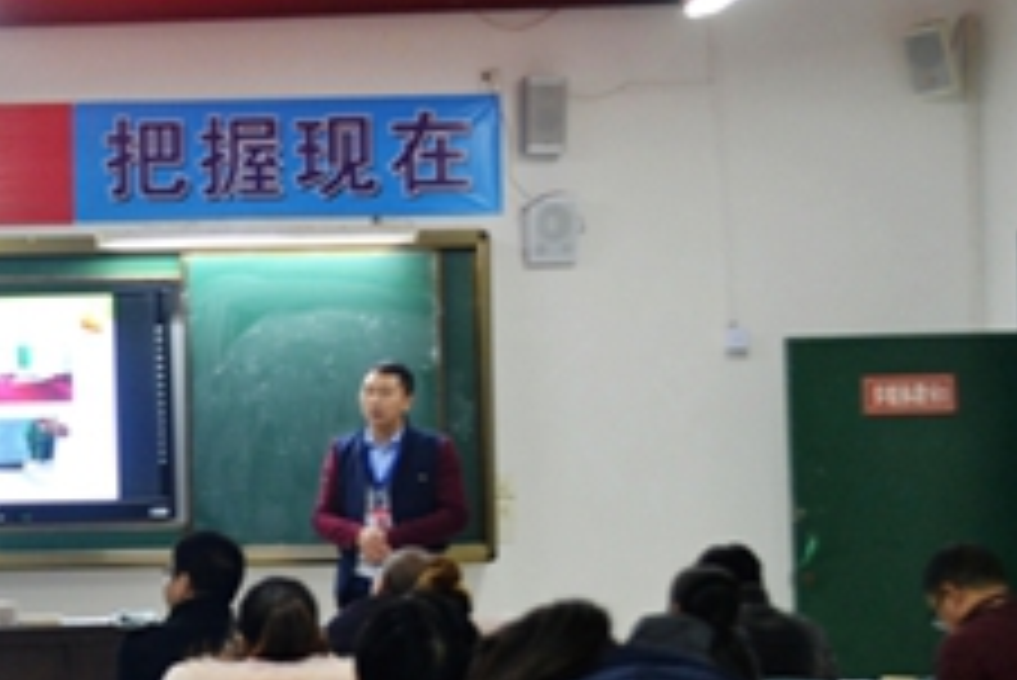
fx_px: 2717
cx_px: -32
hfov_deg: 20.4
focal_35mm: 96
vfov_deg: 14.2
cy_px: 421
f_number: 4.5
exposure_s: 1/15
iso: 560
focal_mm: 29
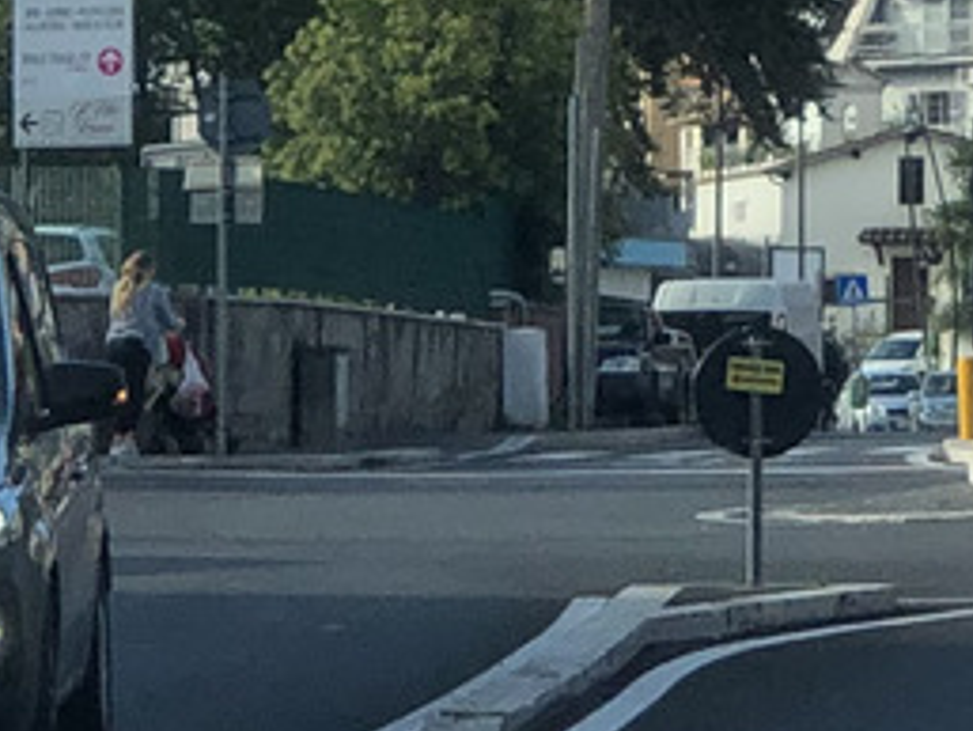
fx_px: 9111
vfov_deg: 4.6
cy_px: -500
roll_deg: +0.5
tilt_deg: +10.2
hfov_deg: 6.1
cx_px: 882
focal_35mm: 324
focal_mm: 6
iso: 16
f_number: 2.4
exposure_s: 1/639
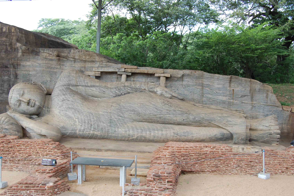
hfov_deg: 53.2
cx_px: 147
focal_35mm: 36
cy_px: 98
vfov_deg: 36.8
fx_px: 294
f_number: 5.6
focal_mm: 24
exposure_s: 1/125
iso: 220
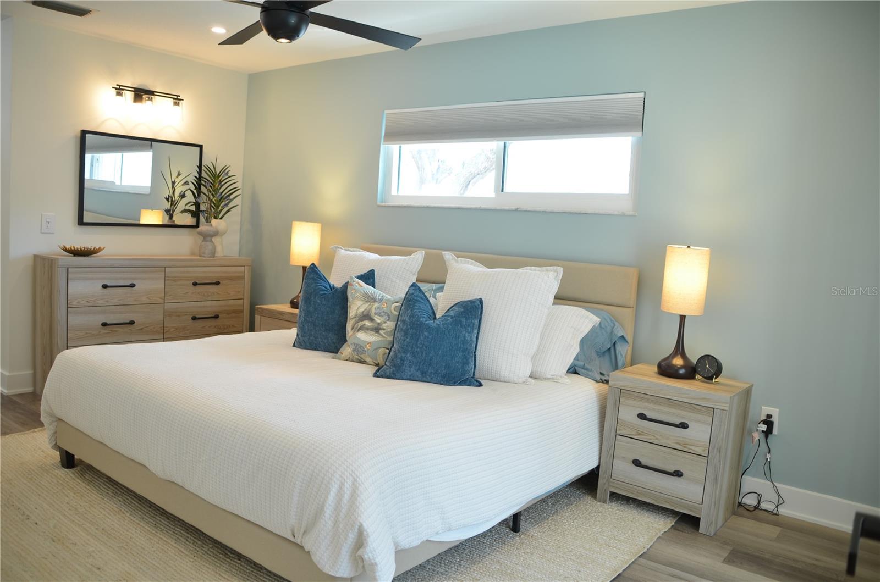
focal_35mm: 27
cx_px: 440
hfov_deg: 67.5
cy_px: 291
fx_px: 658
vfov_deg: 47.7
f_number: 3.5
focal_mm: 18
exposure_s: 1/13
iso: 100
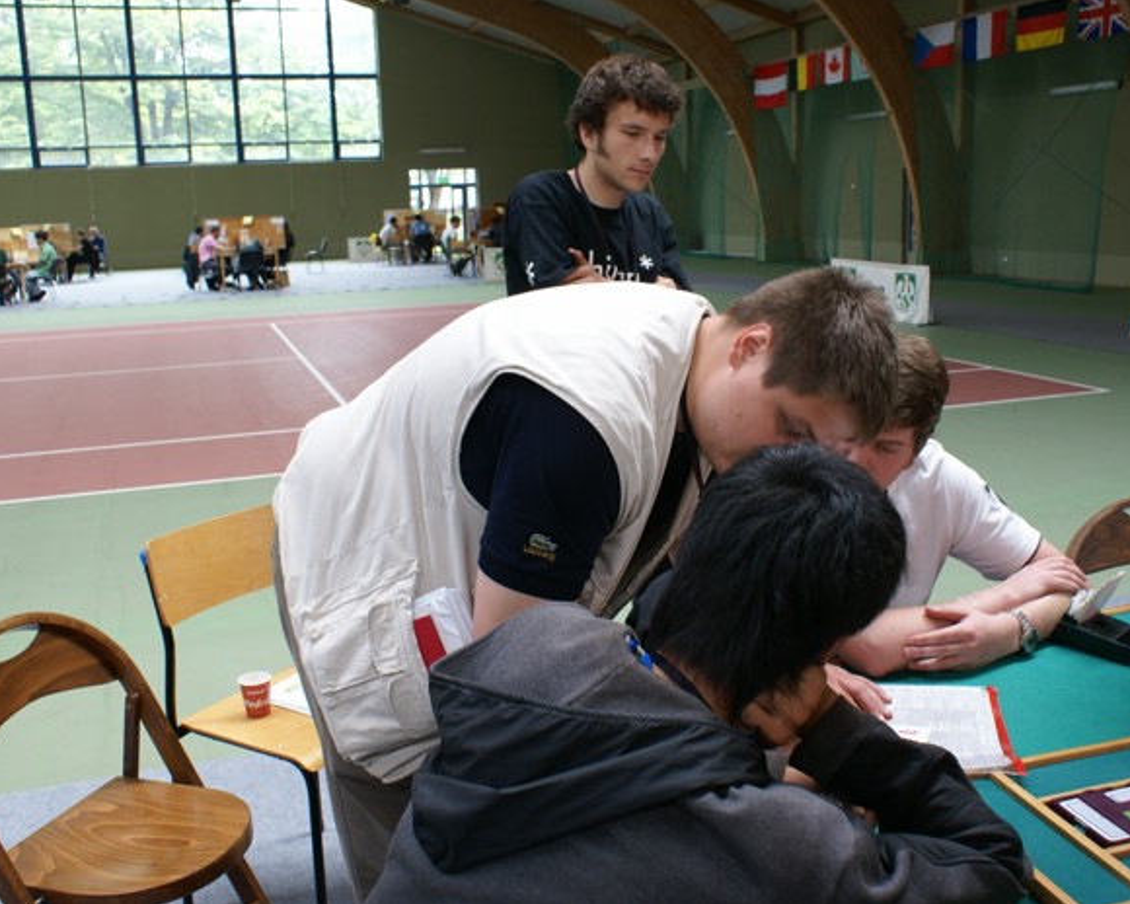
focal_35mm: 34
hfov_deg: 52.8
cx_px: 614
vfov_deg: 43.4
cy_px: 452
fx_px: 1137
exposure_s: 1/30
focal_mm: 20
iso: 200
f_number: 5.6
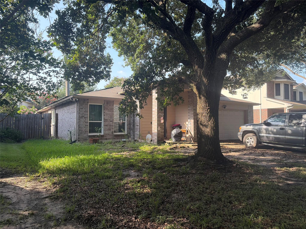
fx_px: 230
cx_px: 153
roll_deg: -0.2
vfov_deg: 53.1
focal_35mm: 26
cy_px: 114
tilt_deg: +3.2
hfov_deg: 67.3
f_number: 1.6
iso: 64
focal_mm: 5.96
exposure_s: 1/430
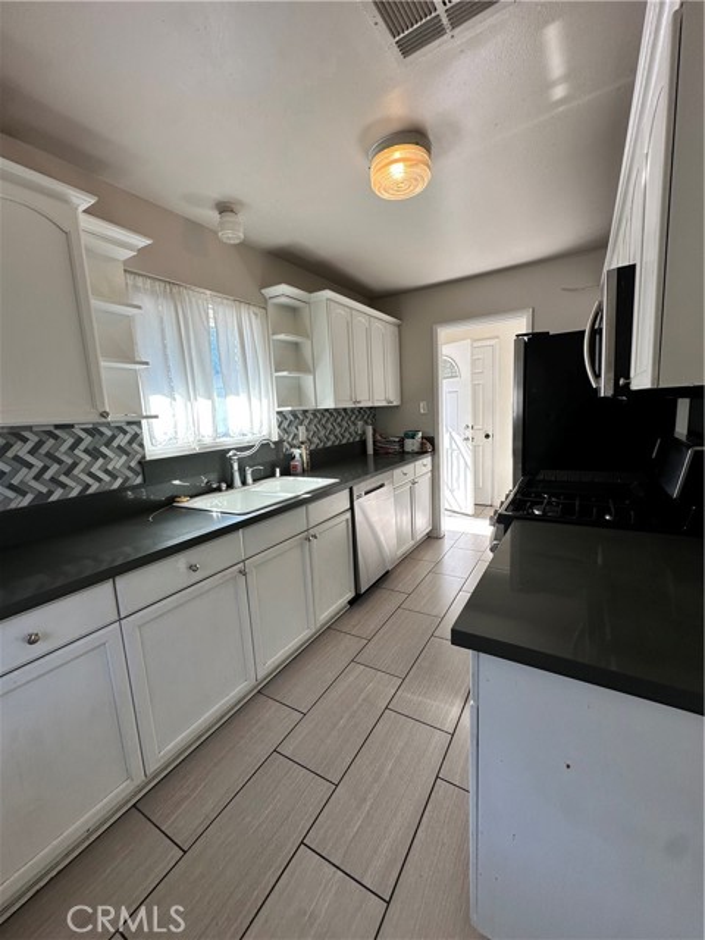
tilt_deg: -9.8
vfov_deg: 102.1
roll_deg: +2.3
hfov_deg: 85.7
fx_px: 380
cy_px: 470
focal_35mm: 14
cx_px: 352
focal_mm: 2.22
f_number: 2.2
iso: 64
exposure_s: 1/120
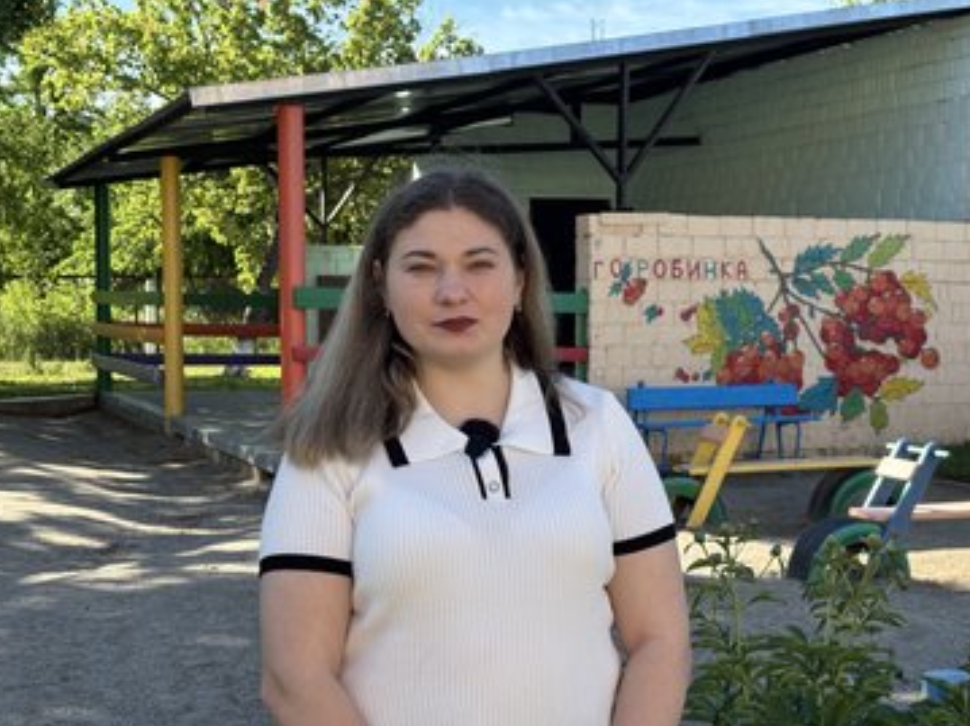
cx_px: 521
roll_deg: -0.4
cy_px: 399
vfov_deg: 25.2
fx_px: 1625
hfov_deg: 33.2
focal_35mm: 58
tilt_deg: -4.0
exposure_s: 1/646
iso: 32
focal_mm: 5.96
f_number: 1.6
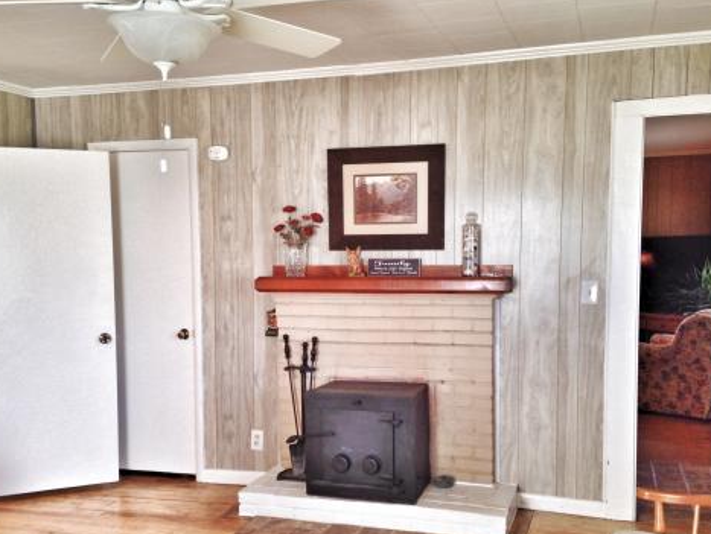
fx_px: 843
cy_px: 316
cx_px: 347
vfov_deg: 35.1
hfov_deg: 45.7
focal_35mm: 41
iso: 50
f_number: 2.4
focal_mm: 4.12
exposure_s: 1/20
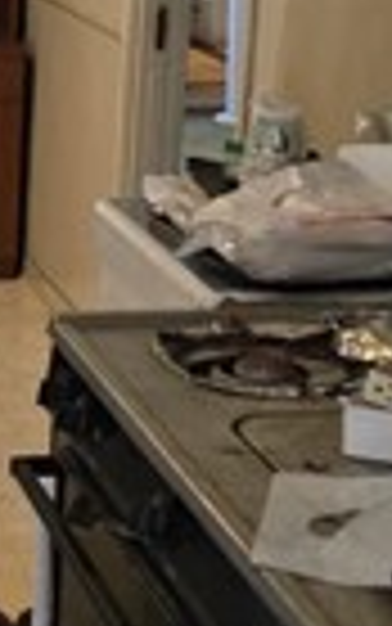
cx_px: -252
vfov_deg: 18.5
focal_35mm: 112
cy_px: 194
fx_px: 1912
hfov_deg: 11.1
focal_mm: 6.3
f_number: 1.7
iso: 800
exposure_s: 1/60
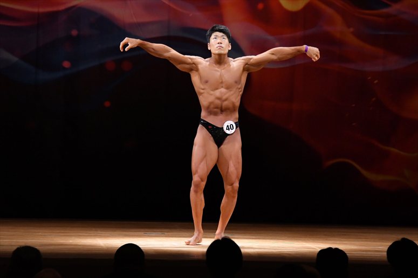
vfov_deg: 6.3
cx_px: 209
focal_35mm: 217
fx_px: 2518
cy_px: 139
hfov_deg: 9.5
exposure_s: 1/400
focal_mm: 145
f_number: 5.6
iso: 4000
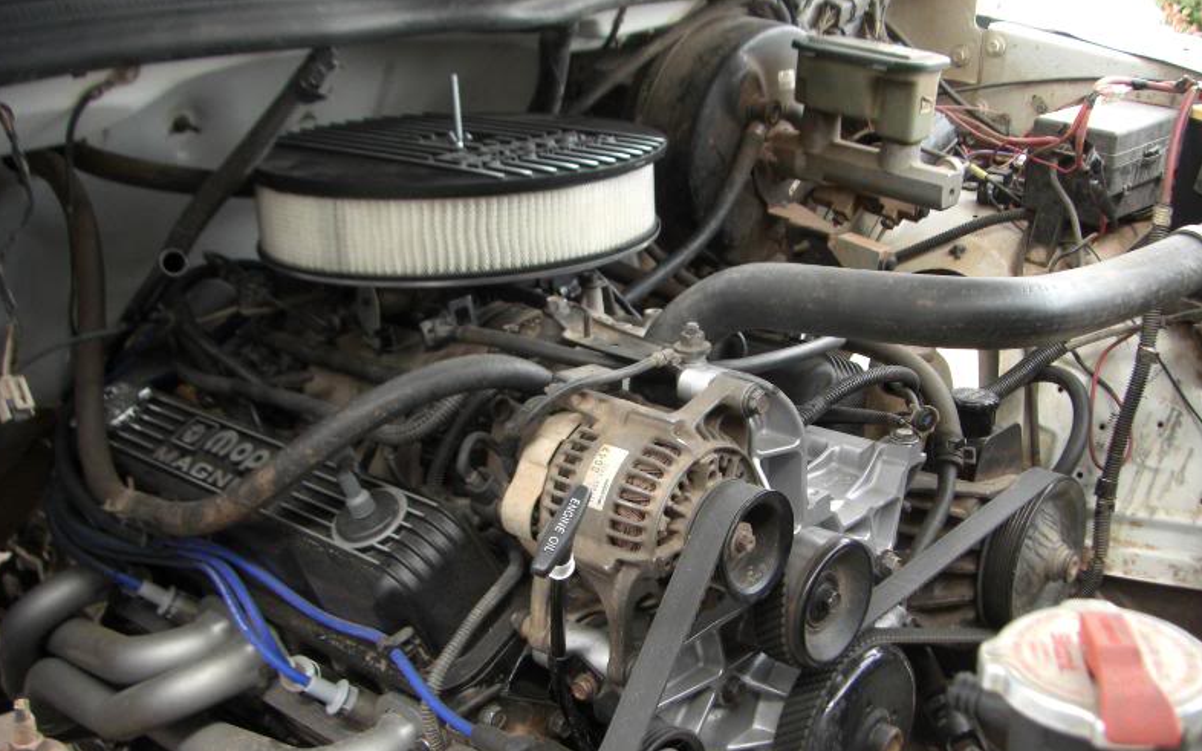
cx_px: 593
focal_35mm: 41
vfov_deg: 31.2
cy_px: 393
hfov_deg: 48.2
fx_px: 1343
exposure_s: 1/60
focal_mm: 6.3
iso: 100
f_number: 3.4
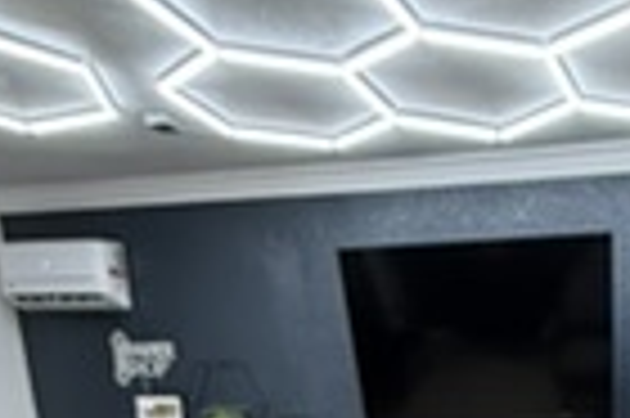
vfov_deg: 17.1
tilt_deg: -20.9
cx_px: 531
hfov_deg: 37.7
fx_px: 874
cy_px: 894
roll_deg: -3.2
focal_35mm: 50
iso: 320
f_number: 2.2
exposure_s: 1/60
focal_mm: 2.22
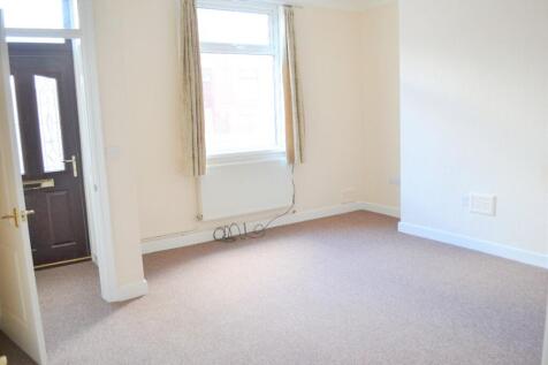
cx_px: 274
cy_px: 182
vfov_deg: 47.9
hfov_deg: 67.4
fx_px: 411
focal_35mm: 27
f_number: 3.5
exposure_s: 1/50
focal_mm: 18
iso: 400
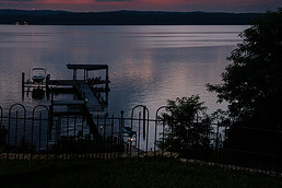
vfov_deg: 24.2
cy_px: 13
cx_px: 48
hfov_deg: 35.4
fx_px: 423
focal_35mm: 54
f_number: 3.5
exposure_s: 1/8
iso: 500
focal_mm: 24
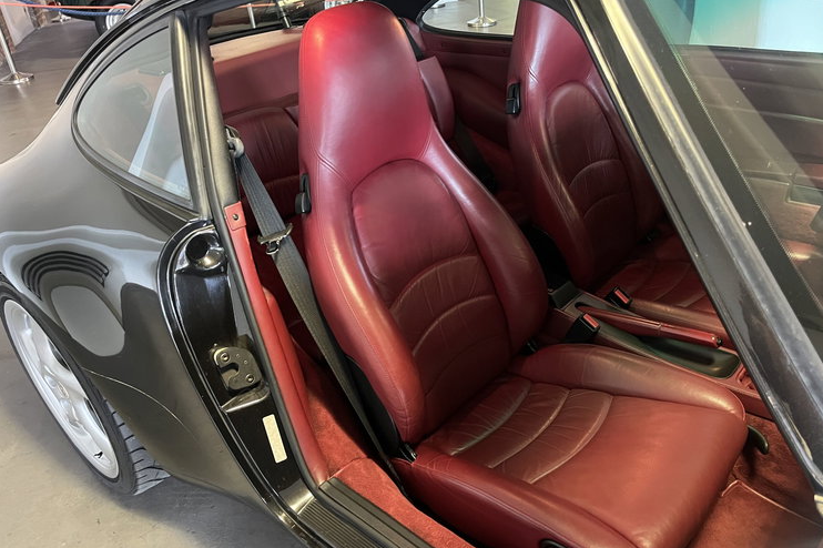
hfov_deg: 65.5
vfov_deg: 46.3
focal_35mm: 28
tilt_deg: -32.1
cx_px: 424
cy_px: 301
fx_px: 640
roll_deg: +6.0
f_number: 1.6
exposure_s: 1/25
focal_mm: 5.1
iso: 500
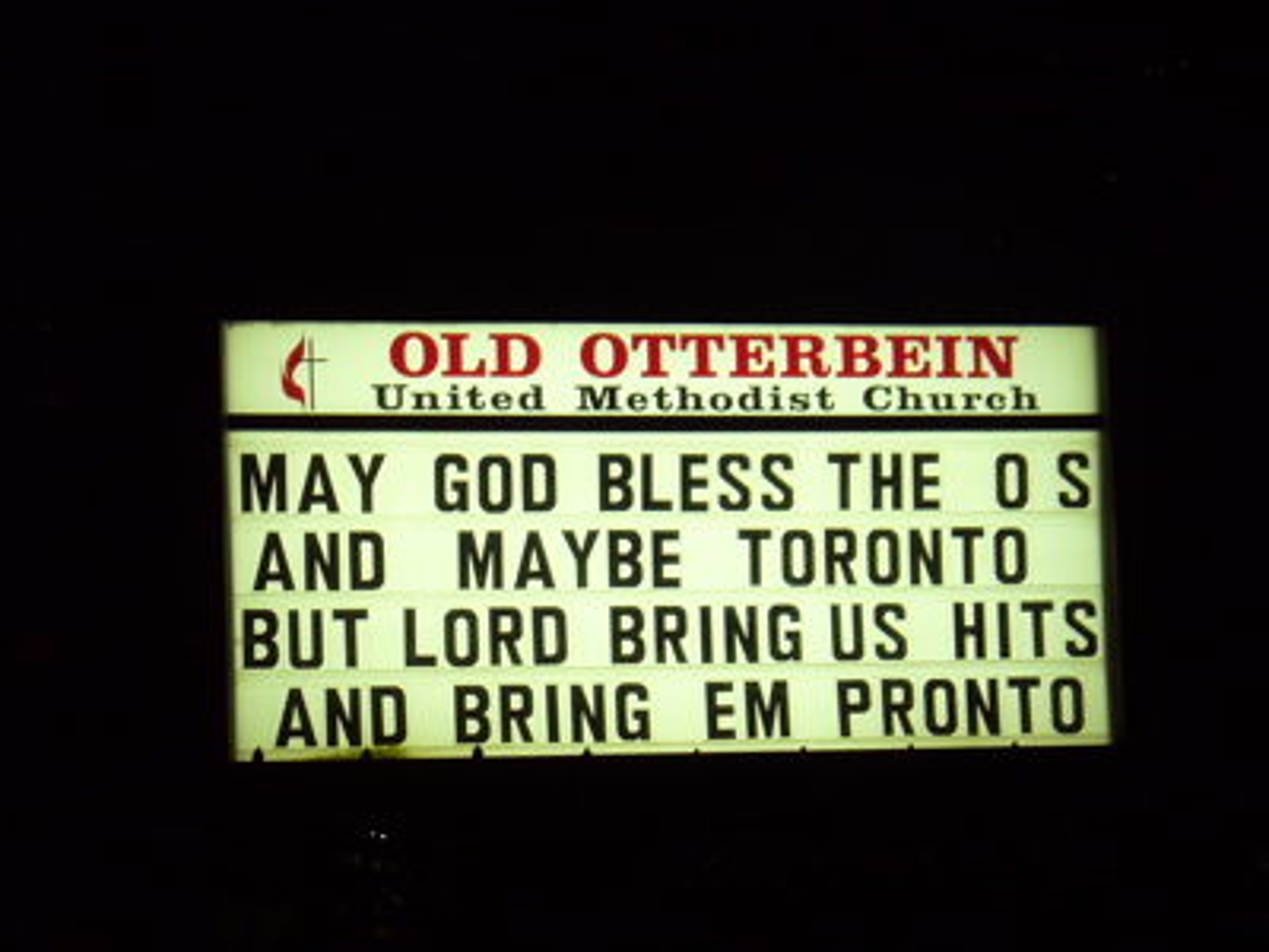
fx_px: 4326
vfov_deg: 12.6
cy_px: 476
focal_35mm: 118
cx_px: 634
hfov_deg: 16.7
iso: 100
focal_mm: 19.4
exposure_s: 1/30
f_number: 3.7
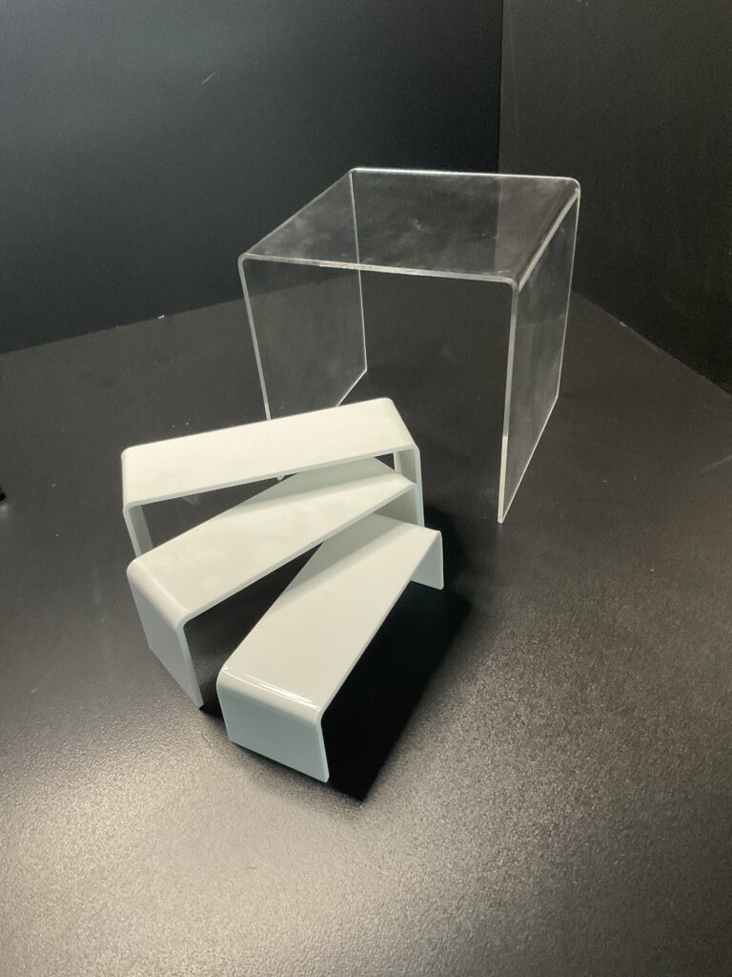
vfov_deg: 61.7
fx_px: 818
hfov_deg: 48.2
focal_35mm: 29
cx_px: 366
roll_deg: +4.7
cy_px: 488
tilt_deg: -36.3
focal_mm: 3
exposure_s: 1/46
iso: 320
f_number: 1.8
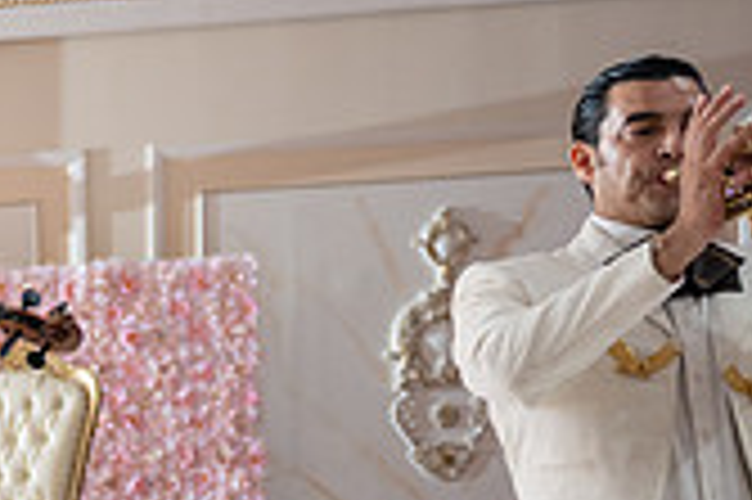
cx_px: -500
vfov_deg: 13.0
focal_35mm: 101
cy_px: 683
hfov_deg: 17.4
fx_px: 2108
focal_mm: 24
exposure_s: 1/100
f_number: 2.8
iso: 400
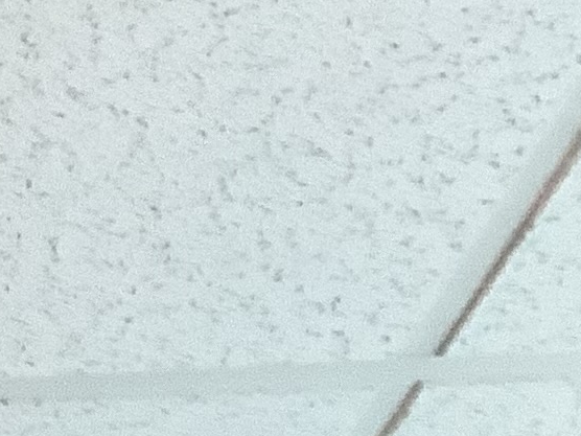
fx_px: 3055
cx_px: -950
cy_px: 1227
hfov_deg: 9.3
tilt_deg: +19.8
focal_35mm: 182
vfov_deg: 7.4
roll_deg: +3.9
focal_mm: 3.3
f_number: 2.4
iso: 320
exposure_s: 1/40
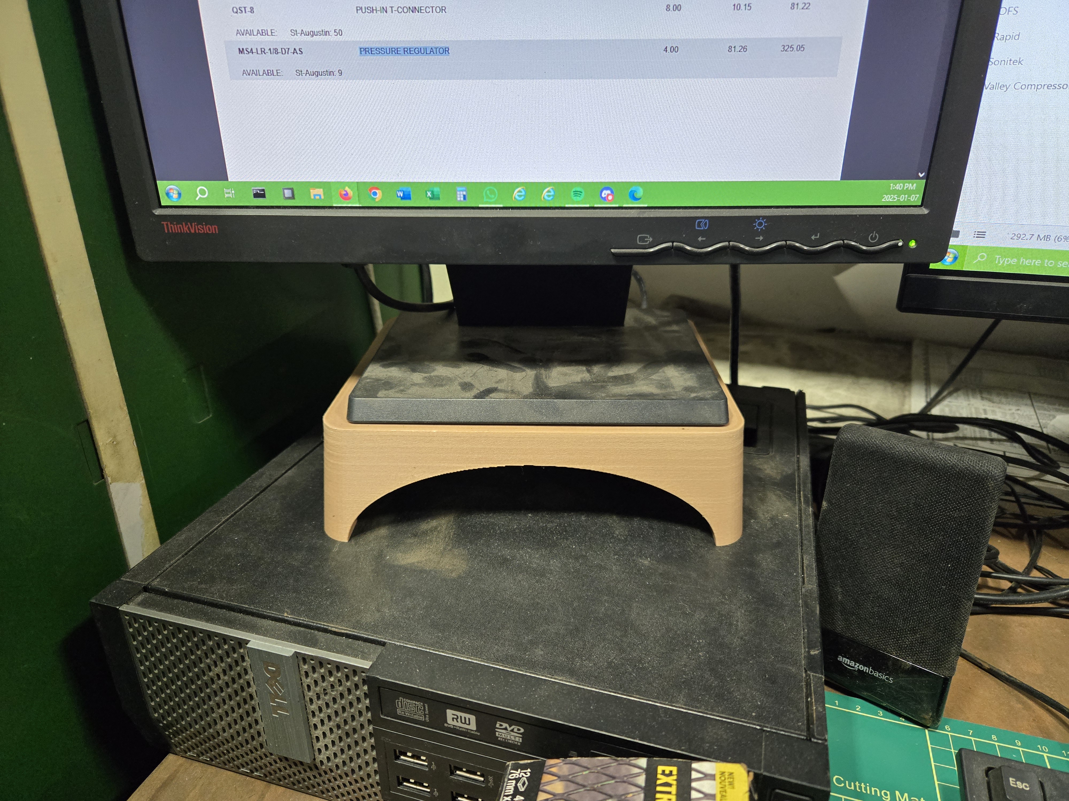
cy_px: 400
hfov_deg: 73.9
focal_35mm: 23
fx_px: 710
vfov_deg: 58.9
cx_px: 534
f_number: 1.8
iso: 500
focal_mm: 5.4
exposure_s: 1/120
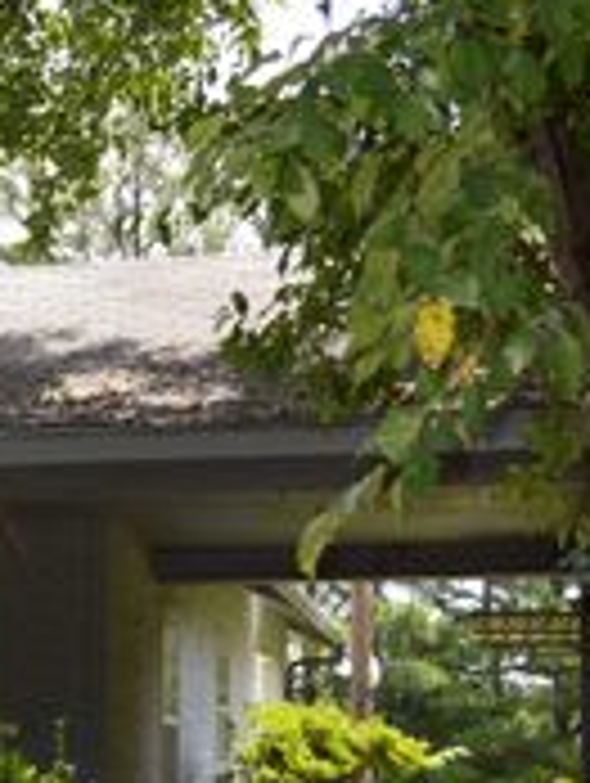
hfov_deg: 15.1
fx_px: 2063
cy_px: 612
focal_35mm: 91
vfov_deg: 21.3
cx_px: -288
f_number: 4.5
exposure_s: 1/200
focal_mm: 22
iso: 100
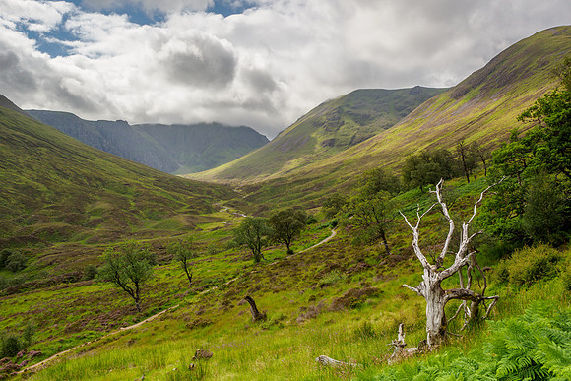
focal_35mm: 29
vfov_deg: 44.8
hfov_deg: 63.4
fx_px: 462
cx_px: 286
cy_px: 200
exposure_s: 1/100
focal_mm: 14
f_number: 7.1
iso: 200
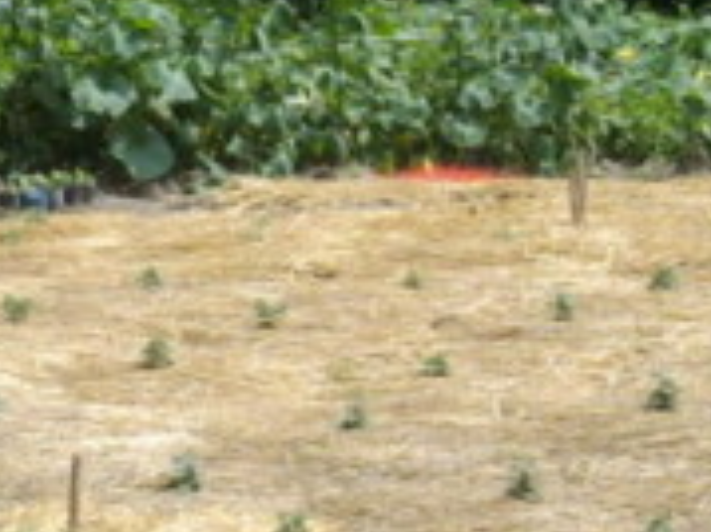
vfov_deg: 8.4
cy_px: 163
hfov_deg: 11.2
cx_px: 135
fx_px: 3613
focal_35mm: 176
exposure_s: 1/200
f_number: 5.6
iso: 80
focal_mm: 6.2
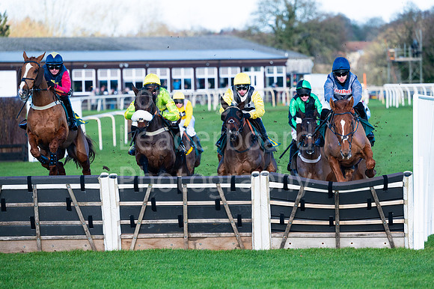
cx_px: 246
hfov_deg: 10.7
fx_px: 2324
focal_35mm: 193
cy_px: 144
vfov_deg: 7.1
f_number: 3.5
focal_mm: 170
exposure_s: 1/4000
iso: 640
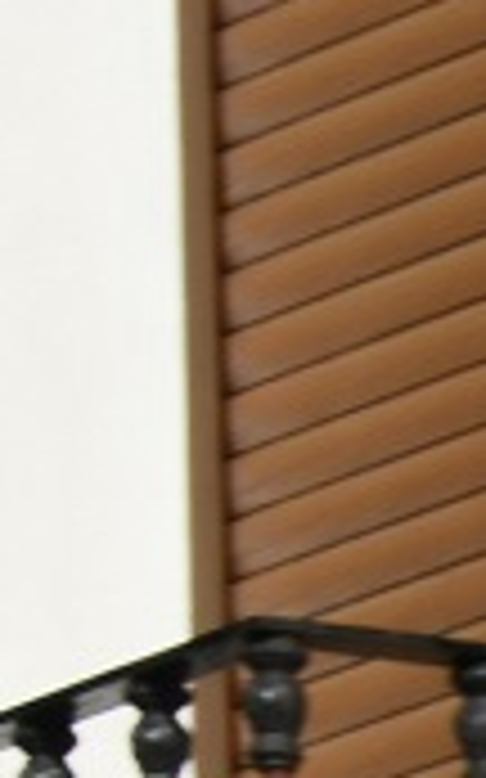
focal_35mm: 1294
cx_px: -2052
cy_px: -832
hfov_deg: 1.0
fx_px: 27445
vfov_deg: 1.6
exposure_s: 1/800
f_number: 14
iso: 320
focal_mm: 122
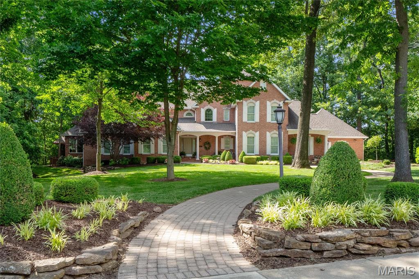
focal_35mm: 30
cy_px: 140
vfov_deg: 43.6
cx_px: 210
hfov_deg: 61.9
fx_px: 349
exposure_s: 1/80
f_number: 10
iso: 400
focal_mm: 15
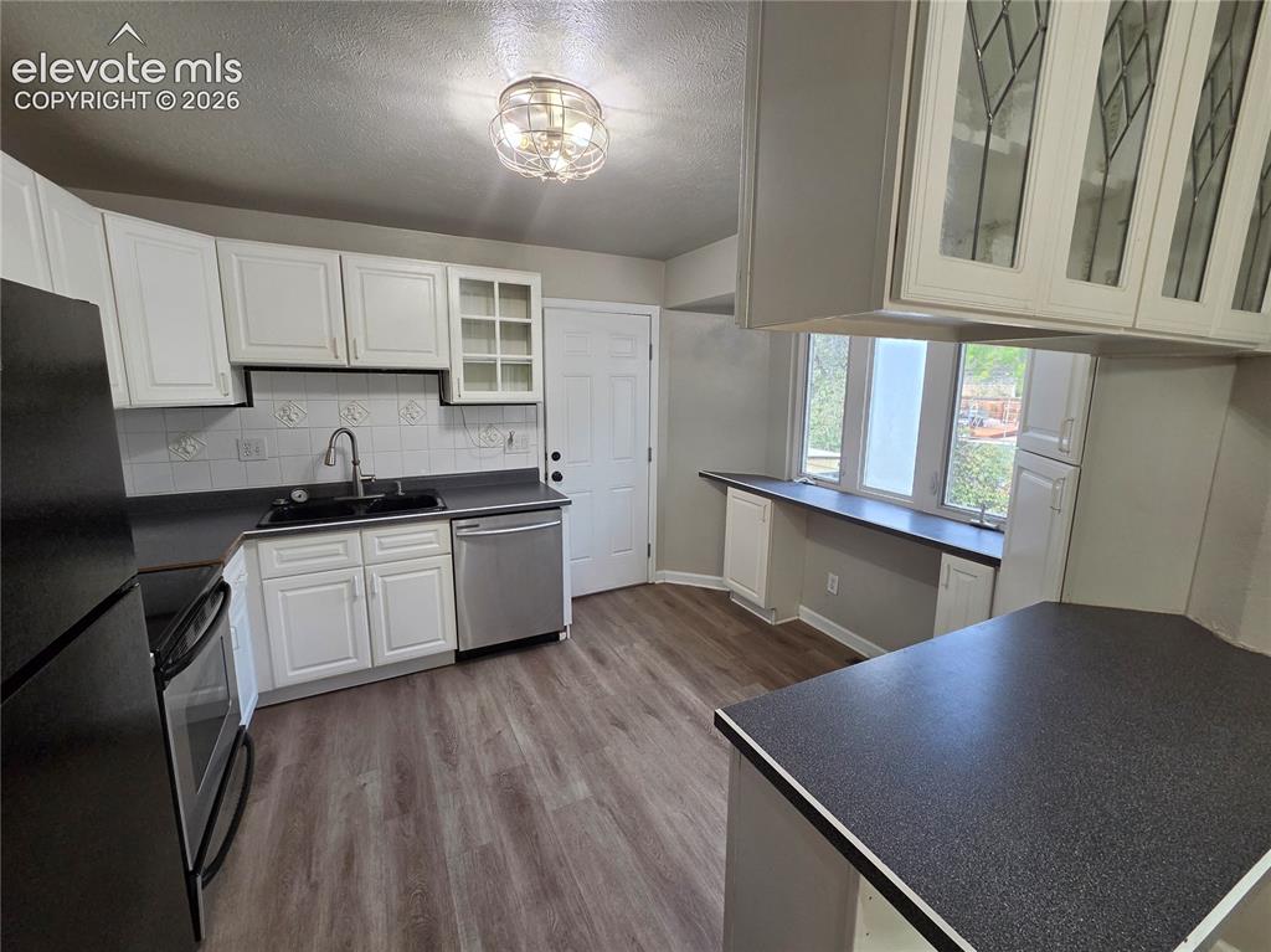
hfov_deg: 106.2
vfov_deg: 89.9
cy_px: 476
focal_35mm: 13
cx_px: 636
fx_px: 477
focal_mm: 2.2
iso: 250
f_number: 2.2
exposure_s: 1/120
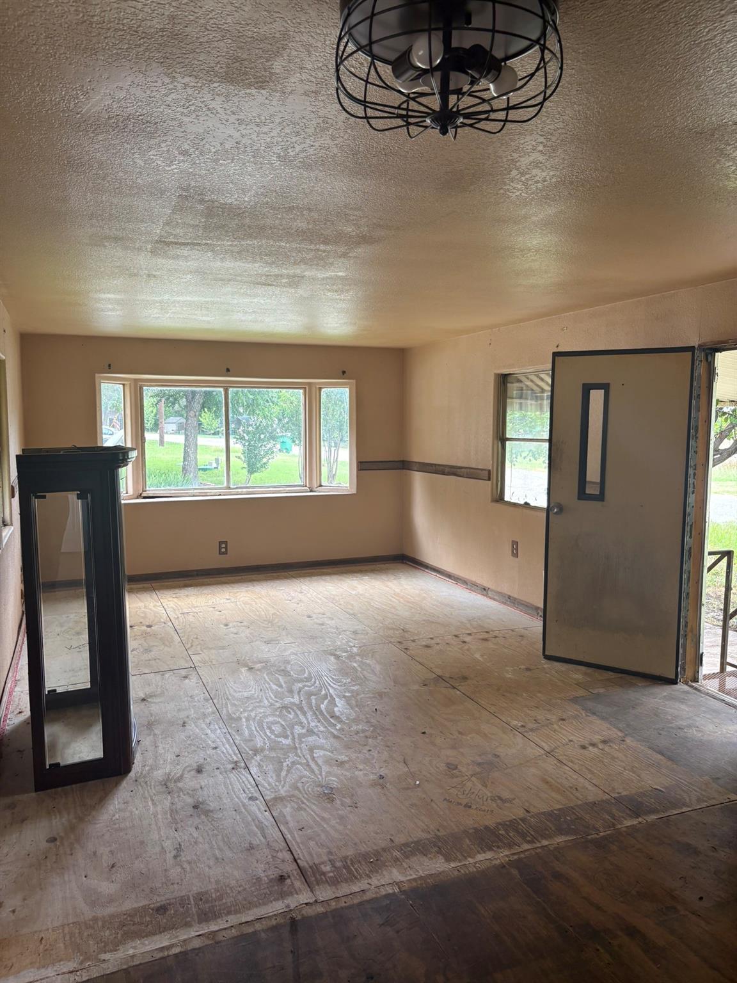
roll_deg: +0.3
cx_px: 368
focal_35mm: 26
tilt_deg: -3.8
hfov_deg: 53.1
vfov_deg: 67.3
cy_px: 492
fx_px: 738
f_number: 1.6
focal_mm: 5.96
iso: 80
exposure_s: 1/122
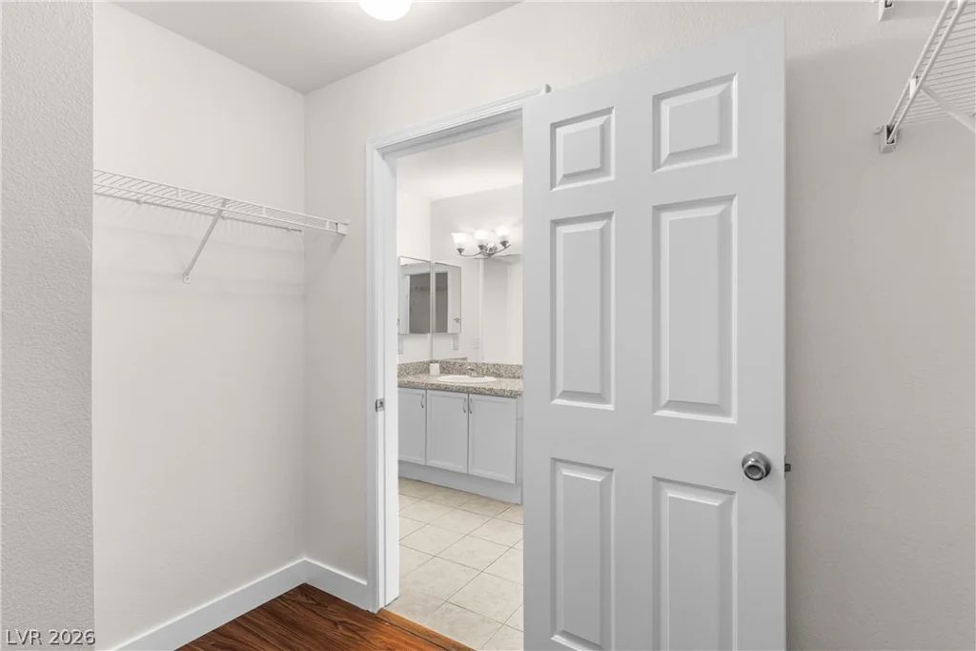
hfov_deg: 93.3
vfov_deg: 70.5
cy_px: 326
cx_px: 488
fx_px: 461
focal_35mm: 17
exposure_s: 1/5
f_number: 8
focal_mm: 17
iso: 400
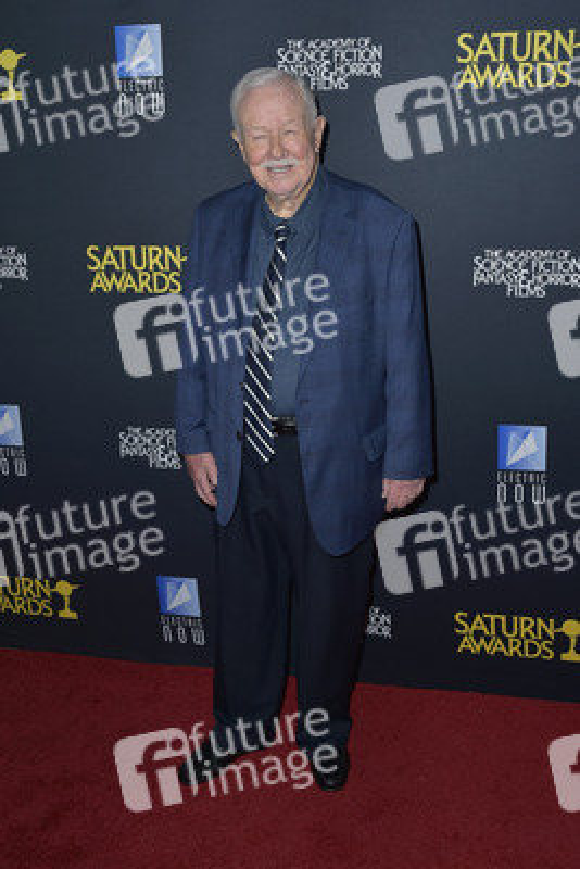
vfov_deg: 54.4
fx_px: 845
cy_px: 434
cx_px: 290
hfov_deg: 37.9
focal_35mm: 35
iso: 250
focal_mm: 35
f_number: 6.3
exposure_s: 1/250
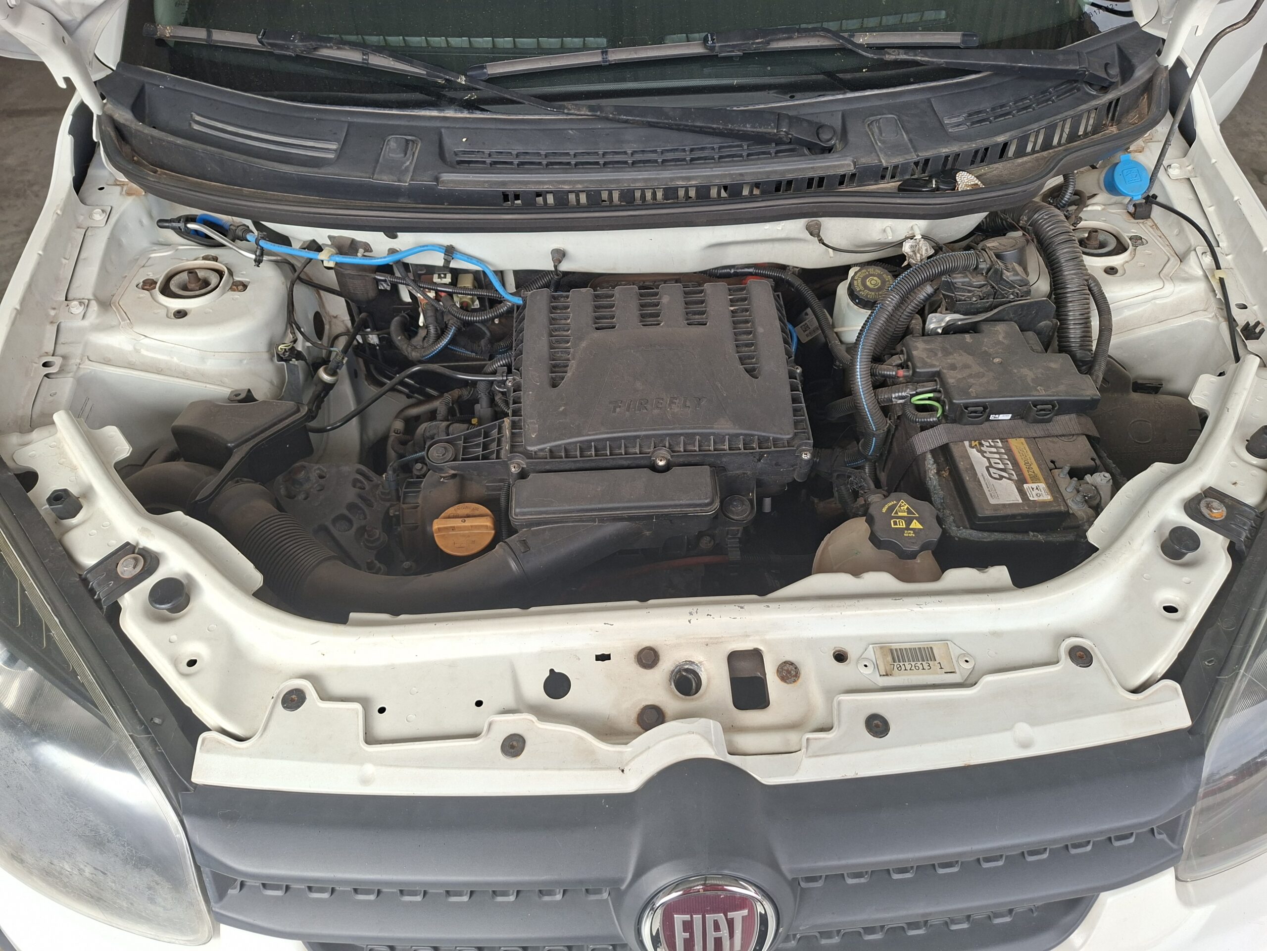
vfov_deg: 58.9
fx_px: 842
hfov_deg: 73.9
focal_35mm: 23
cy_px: 476
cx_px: 634
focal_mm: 5.54
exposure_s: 1/411
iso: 50
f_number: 1.8
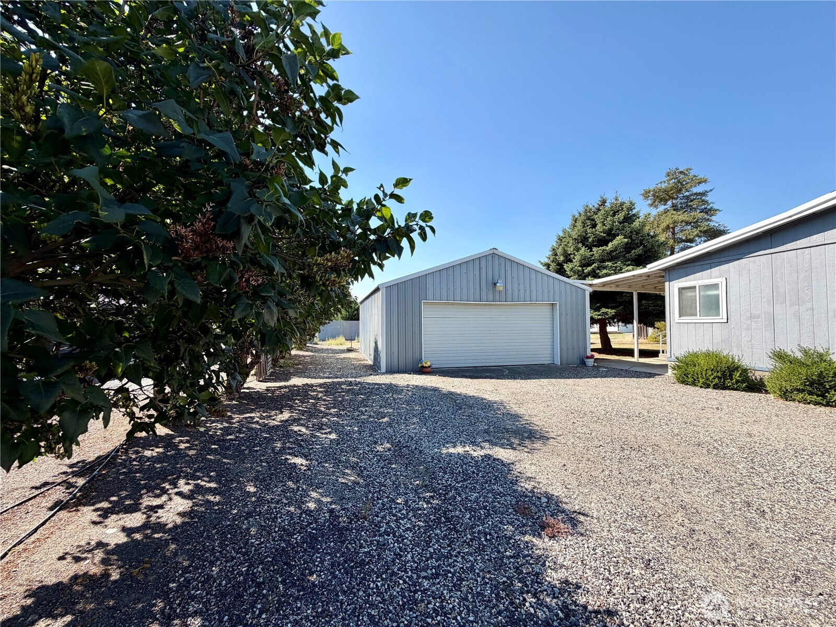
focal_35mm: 14
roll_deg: +0.2
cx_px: 418
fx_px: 338
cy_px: 314
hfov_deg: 102.1
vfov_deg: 85.7
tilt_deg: +1.4
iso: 32
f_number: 2.2
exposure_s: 1/770
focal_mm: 2.22
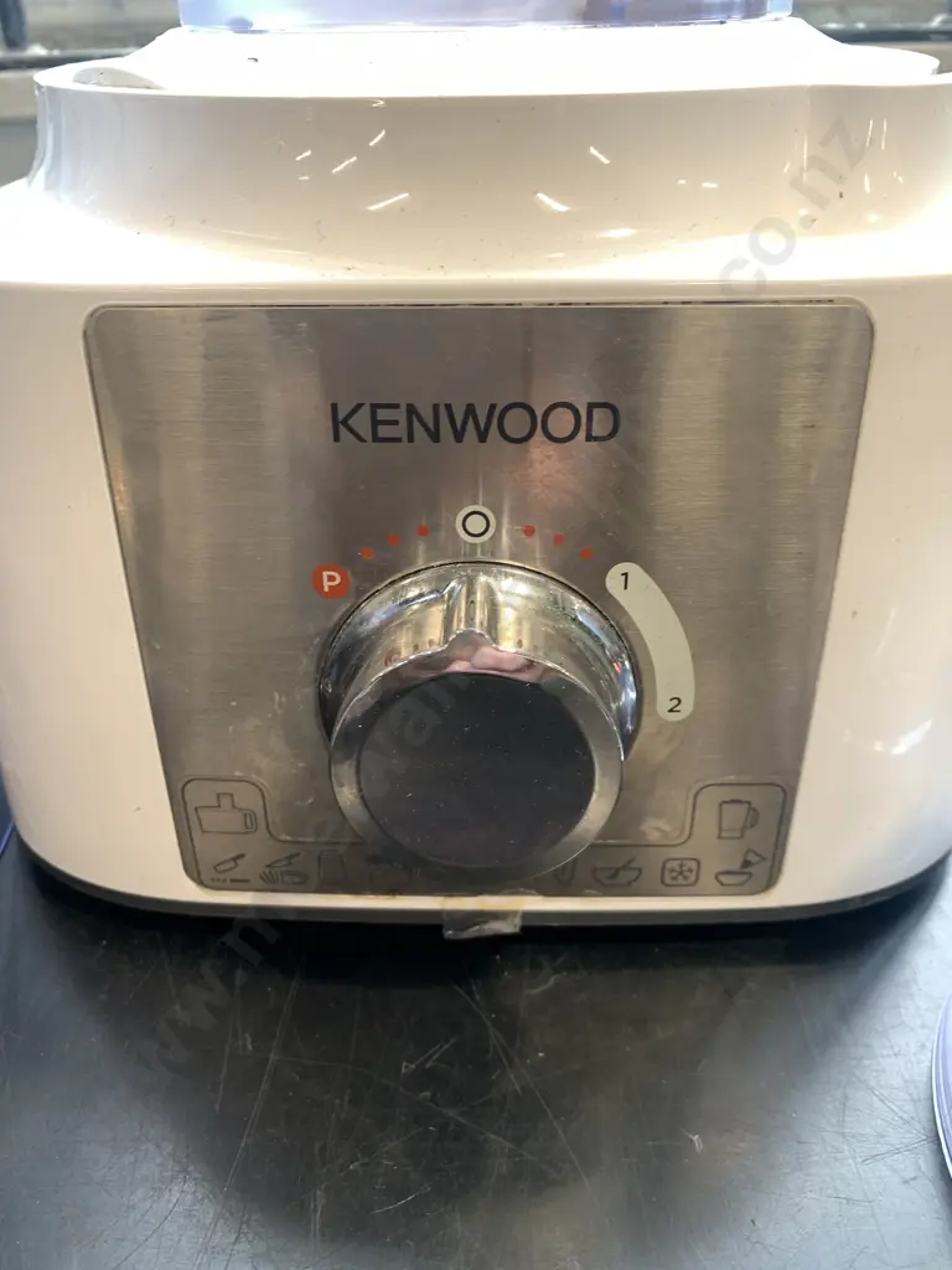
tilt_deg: -32.6
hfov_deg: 53.1
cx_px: 476
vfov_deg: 67.3
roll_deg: +1.2
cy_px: 635
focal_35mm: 26
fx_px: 953
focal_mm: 4.25
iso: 50
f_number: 1.8
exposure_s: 1/50
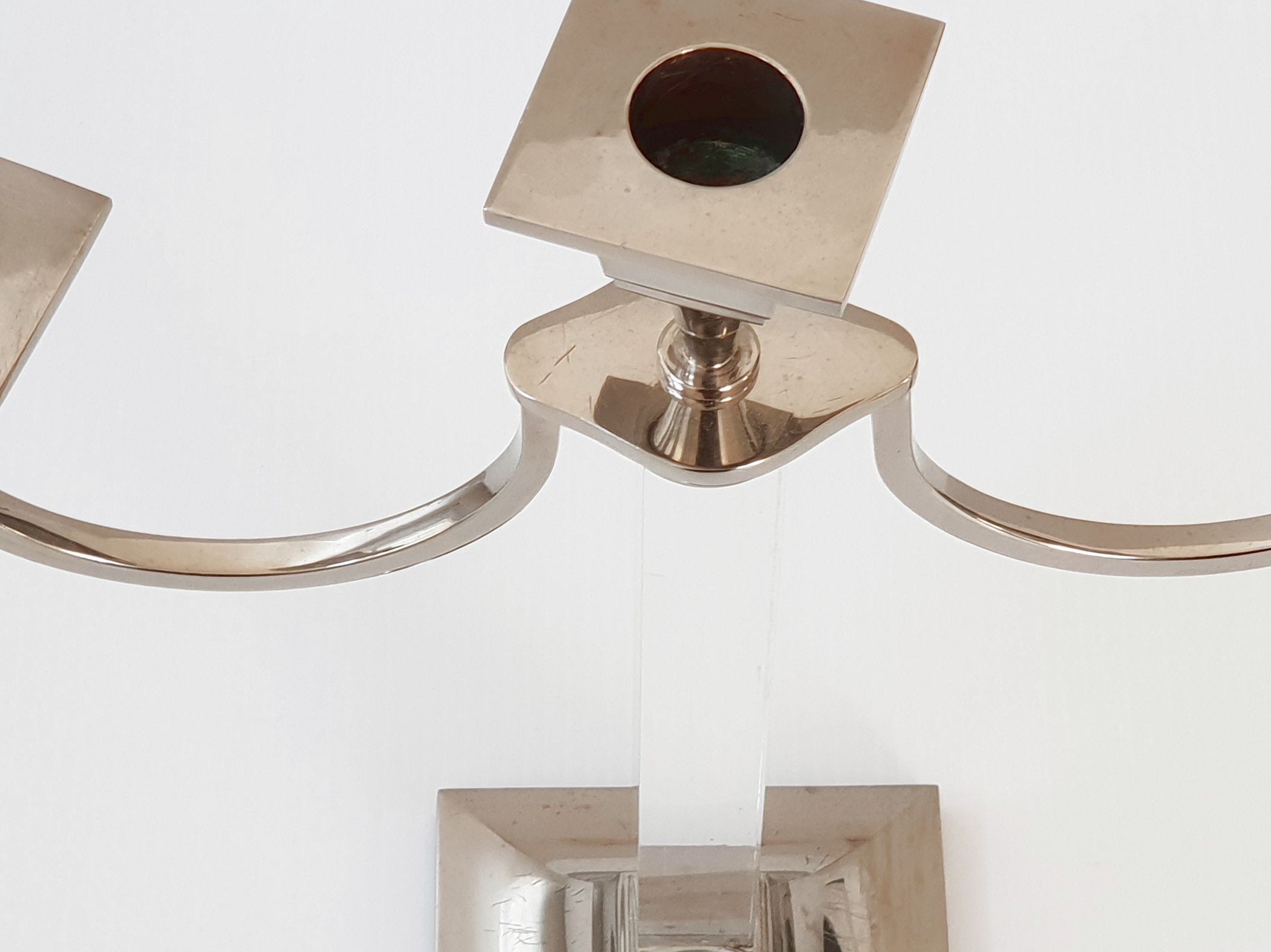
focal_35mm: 100
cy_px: 670
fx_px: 3671
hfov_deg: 19.6
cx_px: 736
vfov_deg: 14.7
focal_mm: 6
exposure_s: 1/33
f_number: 2.4
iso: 50
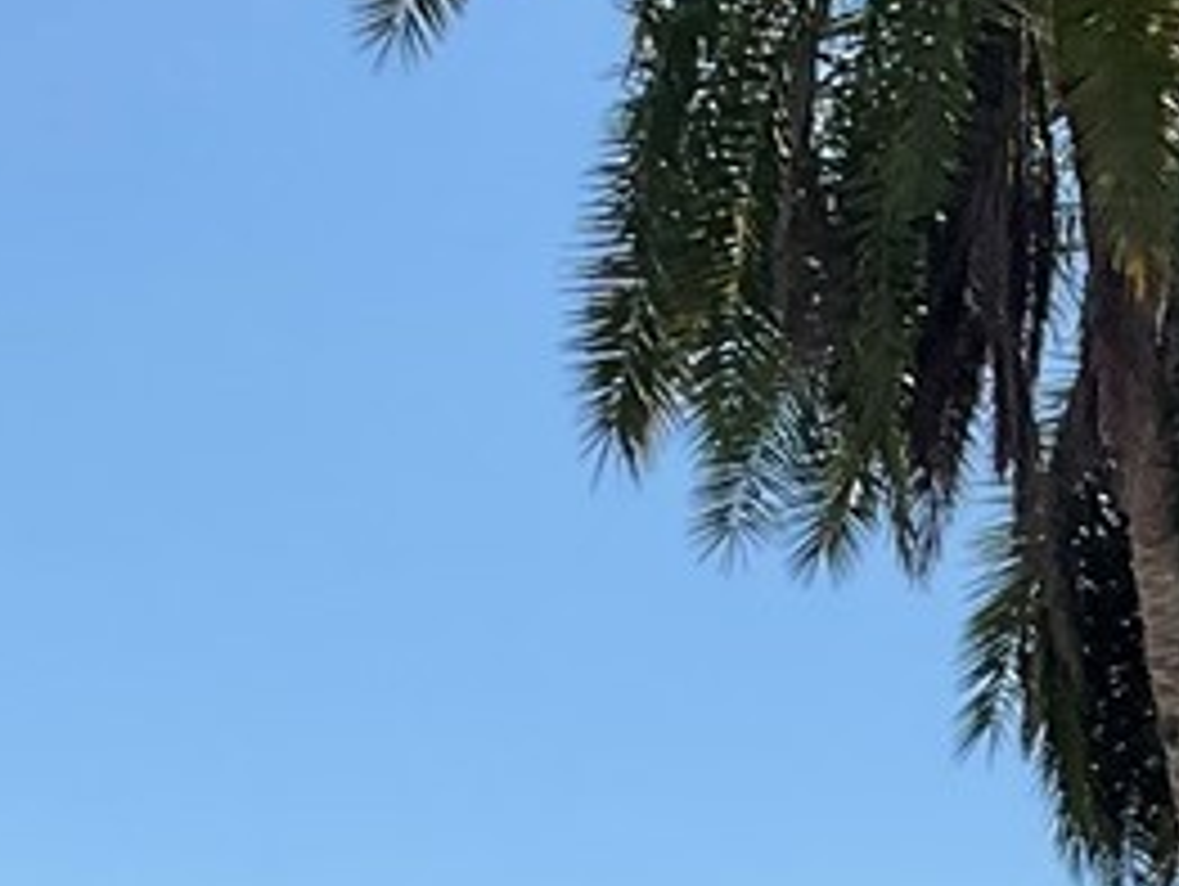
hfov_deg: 10.7
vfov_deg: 8.3
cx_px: 1872
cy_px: 1120
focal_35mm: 177
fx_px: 6034
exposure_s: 1/3125
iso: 20
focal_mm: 3
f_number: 1.8
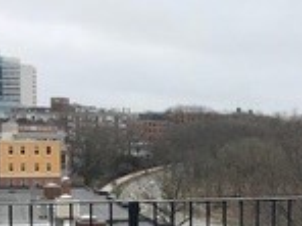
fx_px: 742
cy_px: 211
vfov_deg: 17.1
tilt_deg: -5.4
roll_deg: -0.1
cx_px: 295
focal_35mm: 85
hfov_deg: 22.2
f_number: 1.8
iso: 20
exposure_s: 1/1088
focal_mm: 3.99
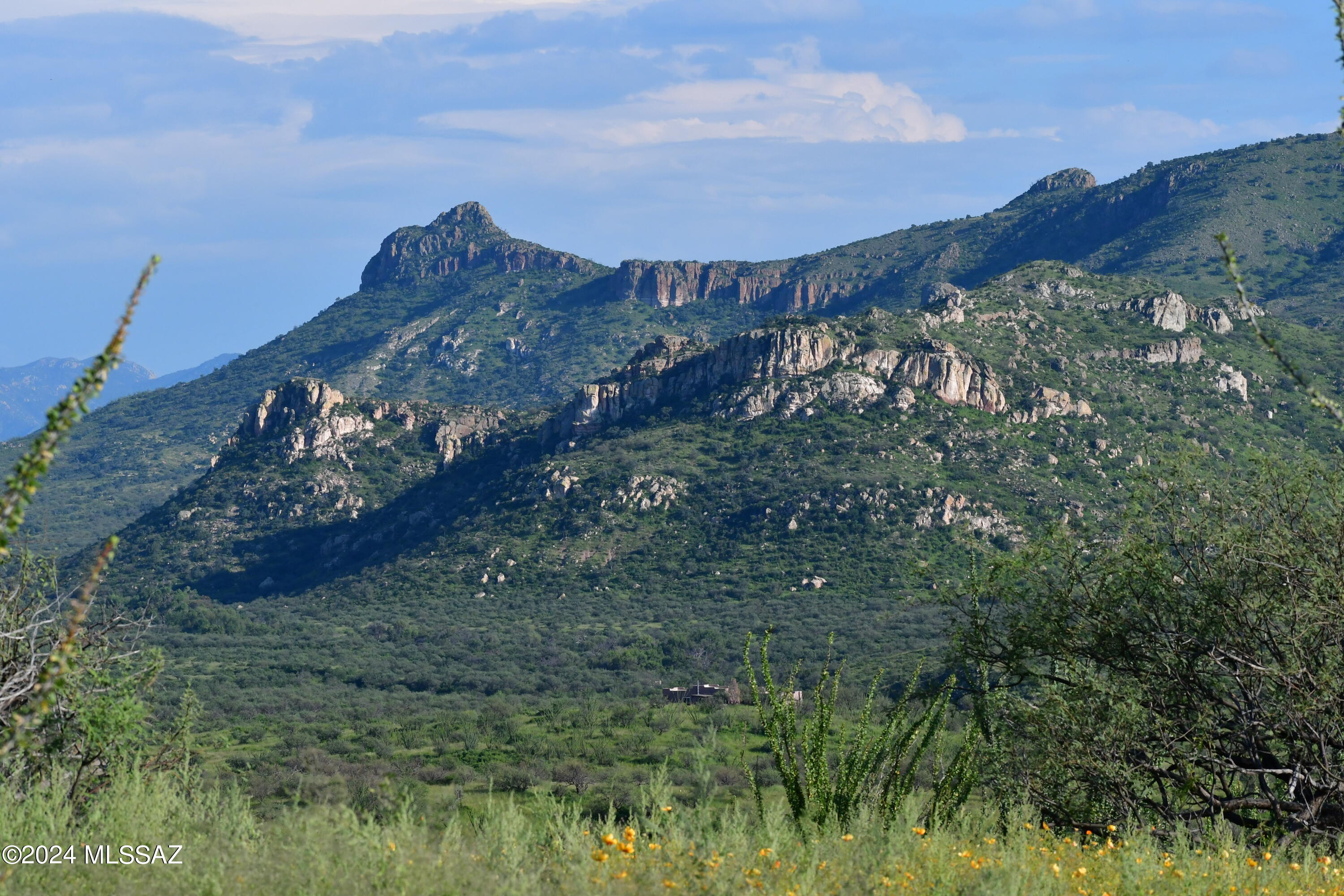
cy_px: 448
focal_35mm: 165
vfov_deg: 8.3
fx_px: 6160
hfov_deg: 12.5
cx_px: 672
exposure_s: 1/1250
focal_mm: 110
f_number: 13
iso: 800
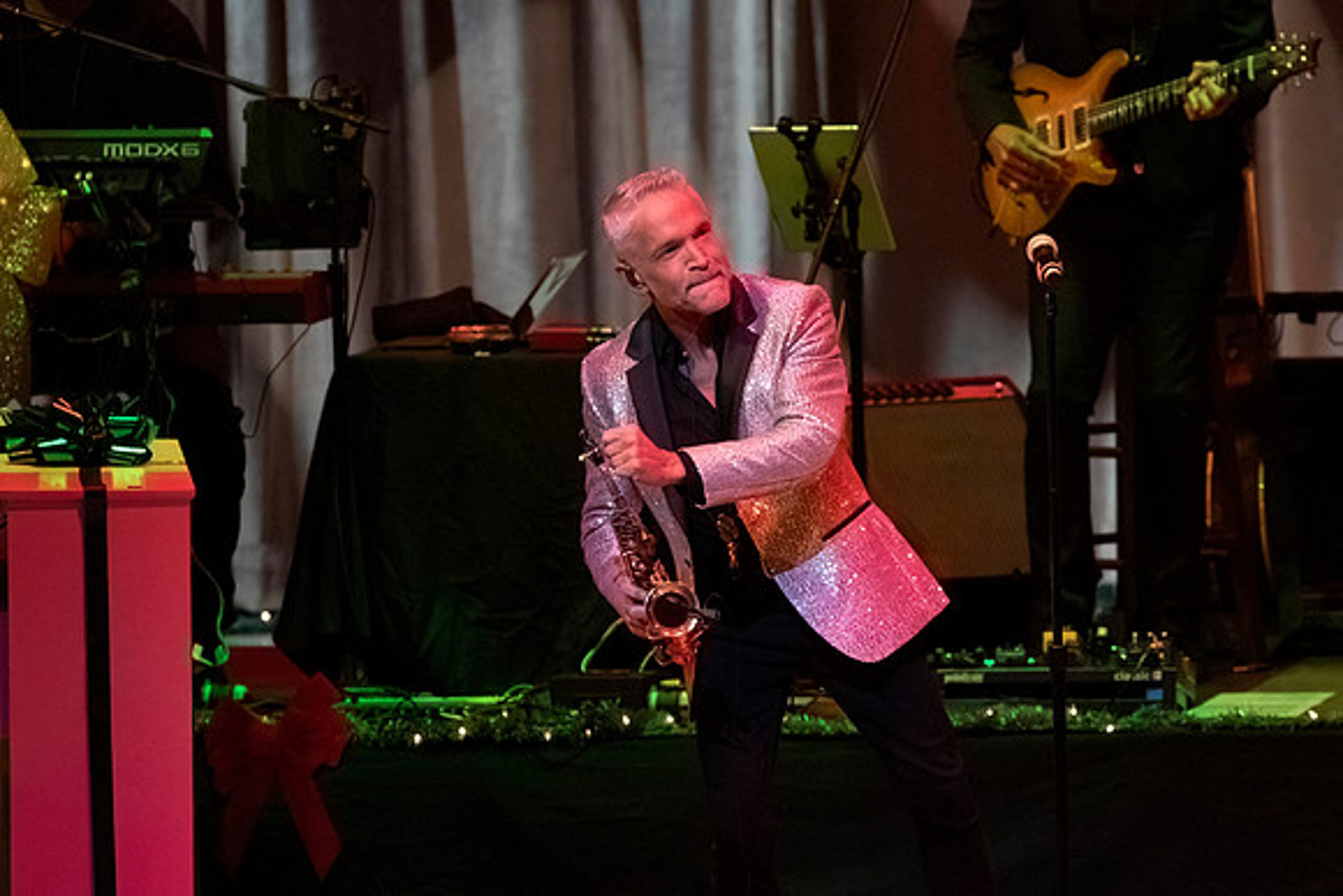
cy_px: 680
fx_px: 18833
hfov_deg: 4.1
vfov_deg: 2.7
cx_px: 904
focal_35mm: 505
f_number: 7.1
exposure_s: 1/320
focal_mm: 309
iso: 5000
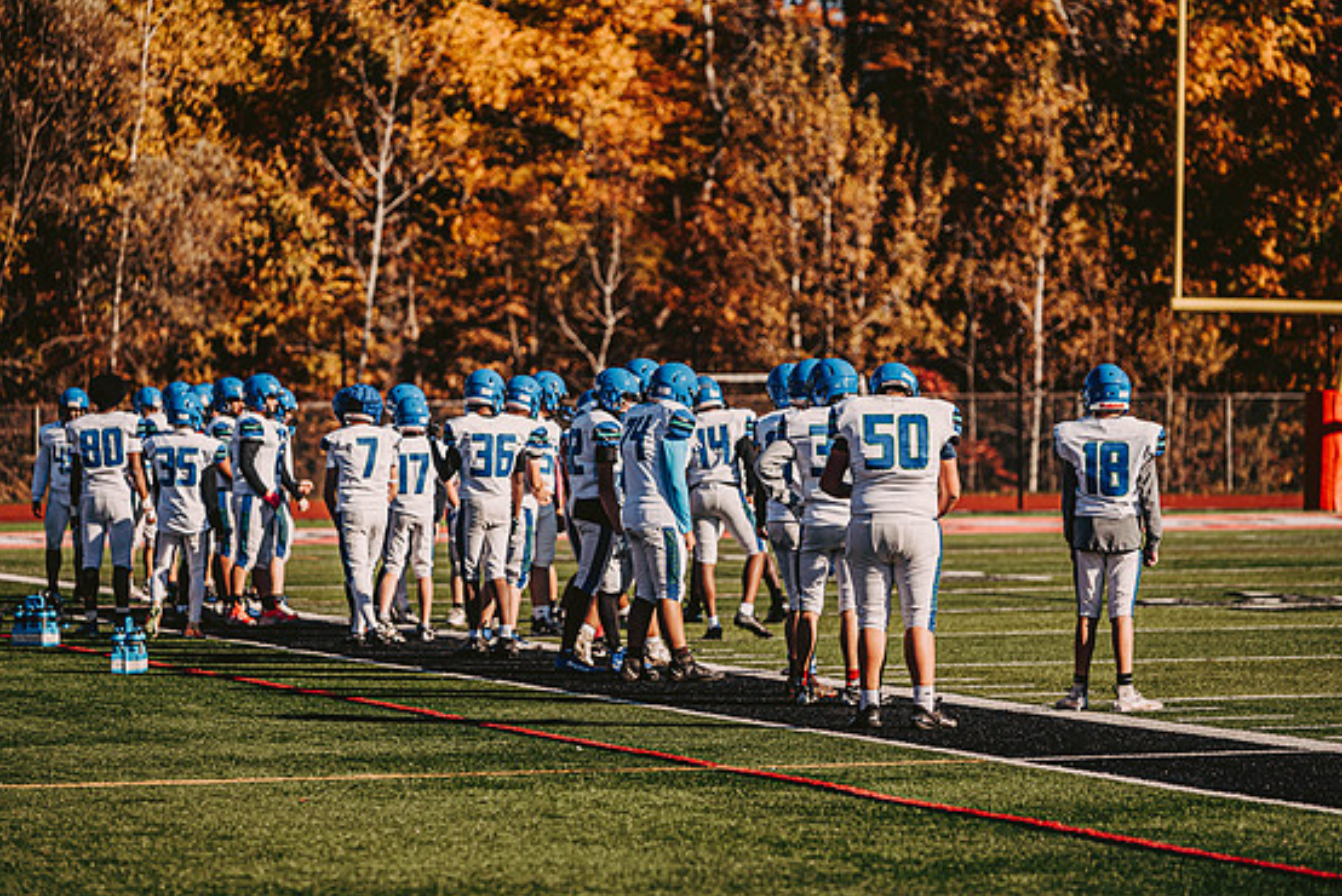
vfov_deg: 8.8
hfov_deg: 13.1
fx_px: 5855
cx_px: 666
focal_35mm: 157
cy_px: 461
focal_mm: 150
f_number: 3.2
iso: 250
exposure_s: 1/2000
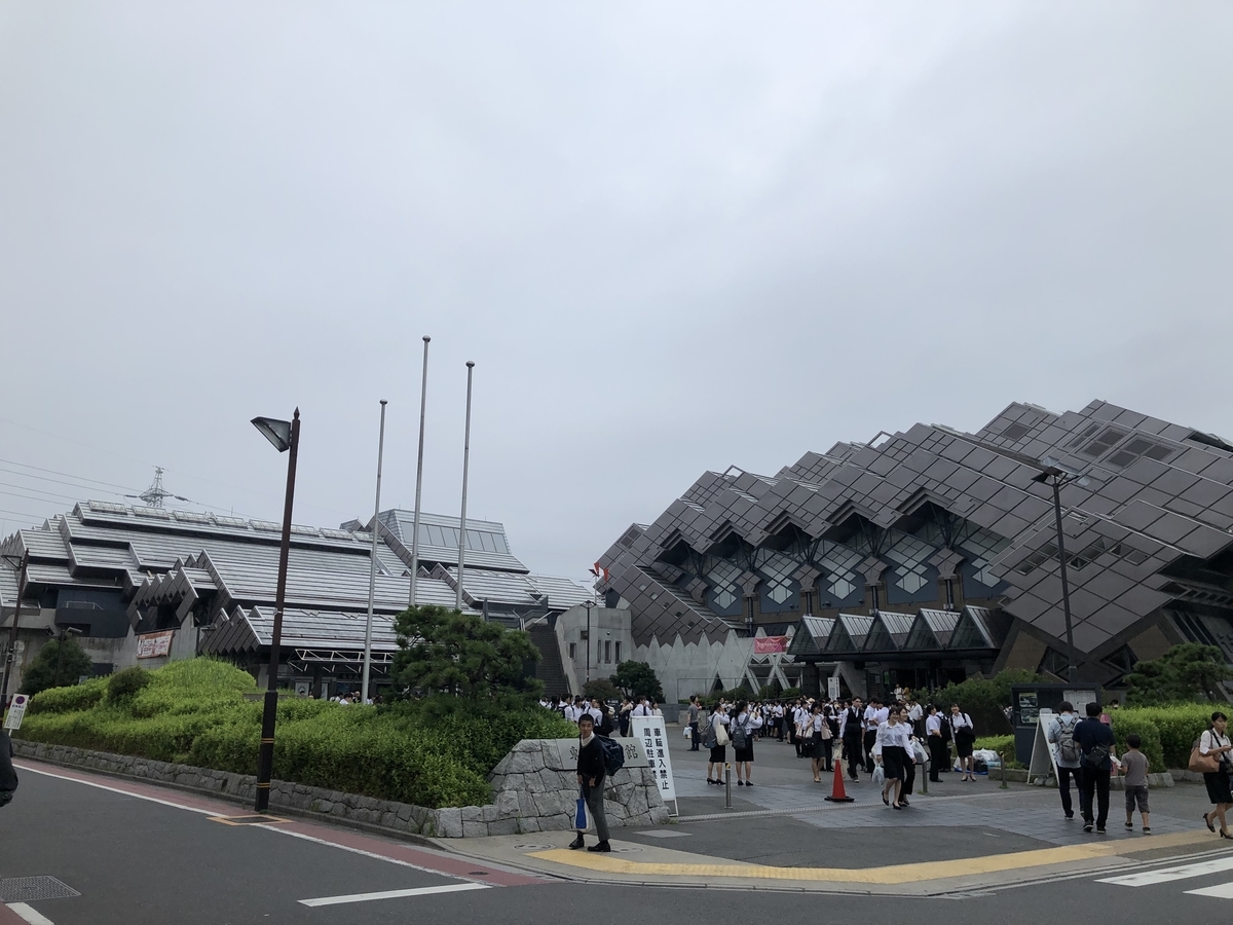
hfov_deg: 63.4
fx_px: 997
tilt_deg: +13.4
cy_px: 462
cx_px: 616
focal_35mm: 28
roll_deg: -0.7
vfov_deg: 49.7
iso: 20
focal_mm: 4
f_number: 1.8
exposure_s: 1/631
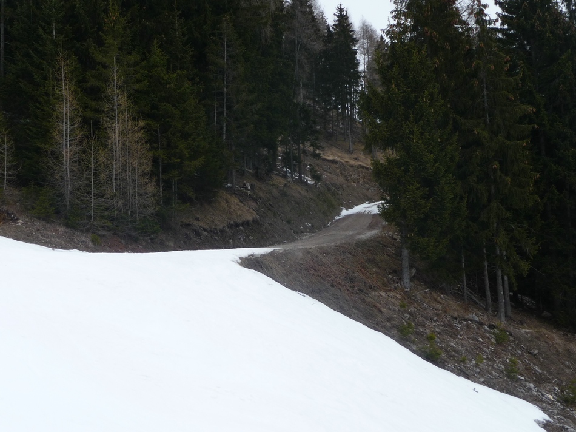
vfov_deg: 26.5
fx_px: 915
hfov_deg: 34.9
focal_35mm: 55
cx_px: 288
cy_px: 216
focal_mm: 9.3
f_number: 4.3
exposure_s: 1/250
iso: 100
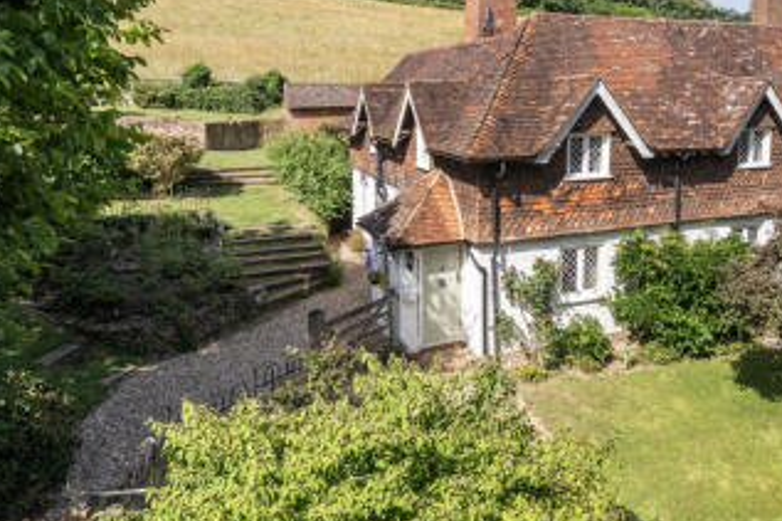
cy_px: 181
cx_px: 530
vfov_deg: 47.2
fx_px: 586
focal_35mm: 27
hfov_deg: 65.4
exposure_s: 1/1600
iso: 400
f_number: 8
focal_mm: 12
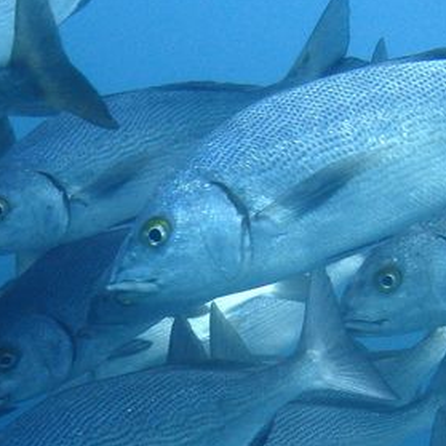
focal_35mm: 71
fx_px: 1035
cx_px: 174
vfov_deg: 23.9
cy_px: 368
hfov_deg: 24.3
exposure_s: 1/100
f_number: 3.9
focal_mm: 5
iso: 125
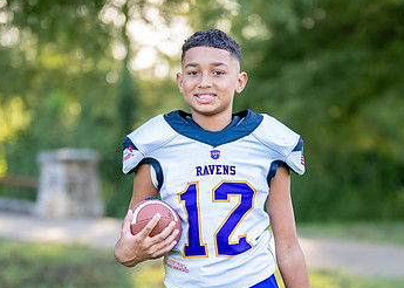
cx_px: 226
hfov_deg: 18.7
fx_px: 1227
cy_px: 217
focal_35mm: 107
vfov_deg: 13.3
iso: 160
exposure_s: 1/1000
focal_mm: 50
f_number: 1.2
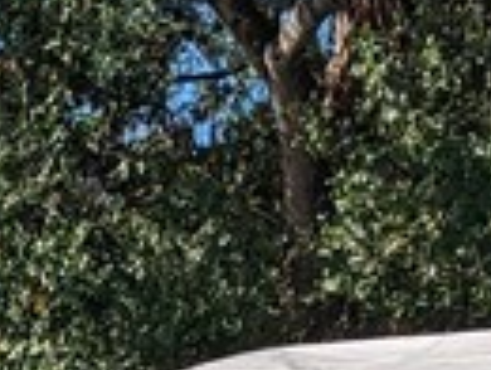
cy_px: 615
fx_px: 2672
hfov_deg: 10.1
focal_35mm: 188
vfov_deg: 7.7
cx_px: -304
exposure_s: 1/2833
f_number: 1.85
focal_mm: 6.81
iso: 44
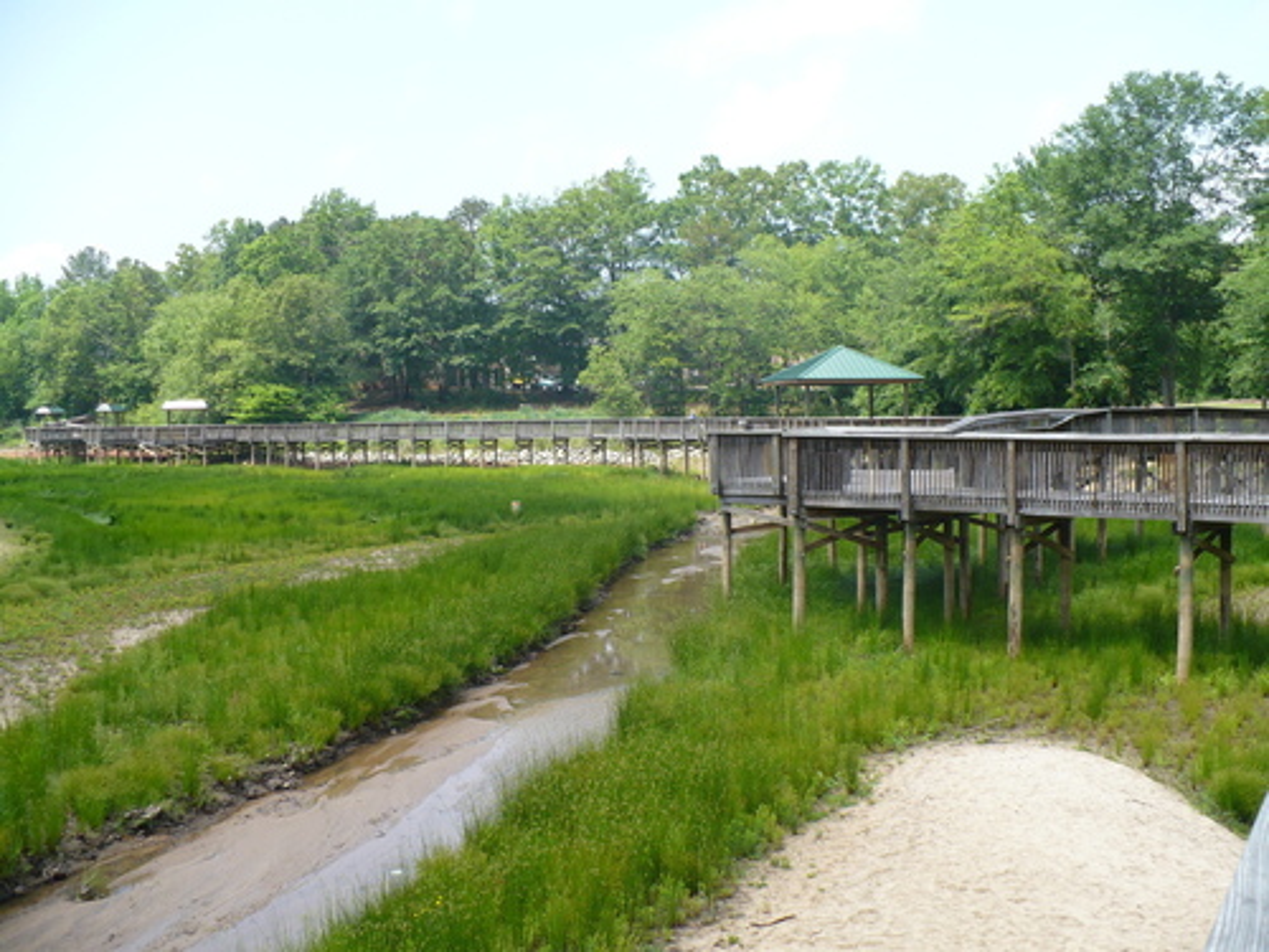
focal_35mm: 37
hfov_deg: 50.1
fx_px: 1356
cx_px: 634
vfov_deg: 38.7
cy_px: 476
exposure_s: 1/640
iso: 100
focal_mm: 6.1
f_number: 2.8
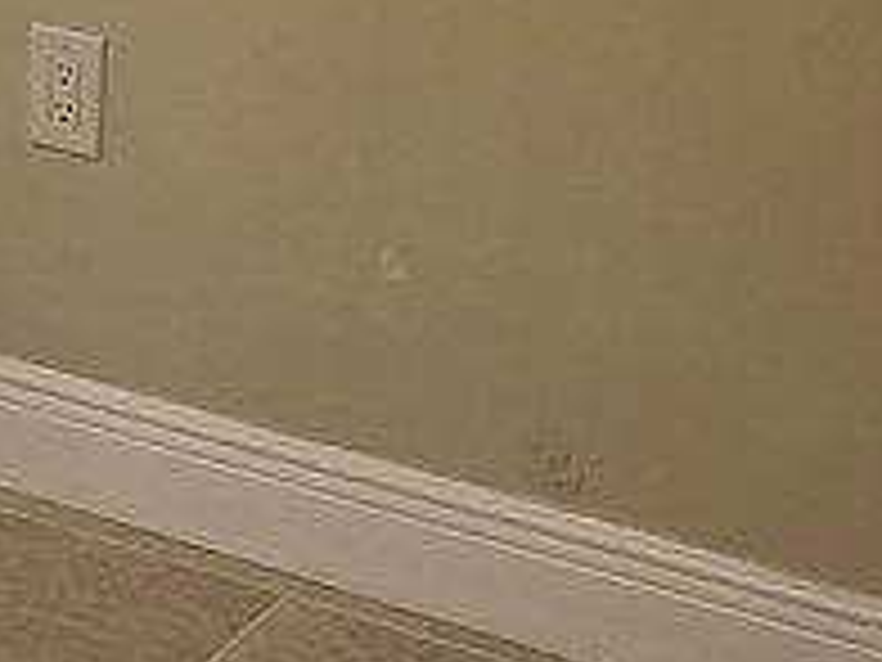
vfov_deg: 10.2
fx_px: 3465
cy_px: -554
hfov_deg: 13.5
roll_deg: -0.6
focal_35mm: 136
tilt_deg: -9.9
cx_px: -513
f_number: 1.6
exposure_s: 1/60
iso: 100
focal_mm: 5.1
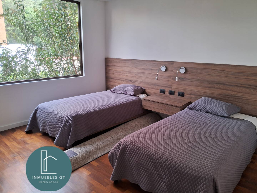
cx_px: 128
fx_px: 193
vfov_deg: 53.1
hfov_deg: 67.3
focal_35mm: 26
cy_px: 96
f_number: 1.8
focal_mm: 3.98
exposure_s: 1/40
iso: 32
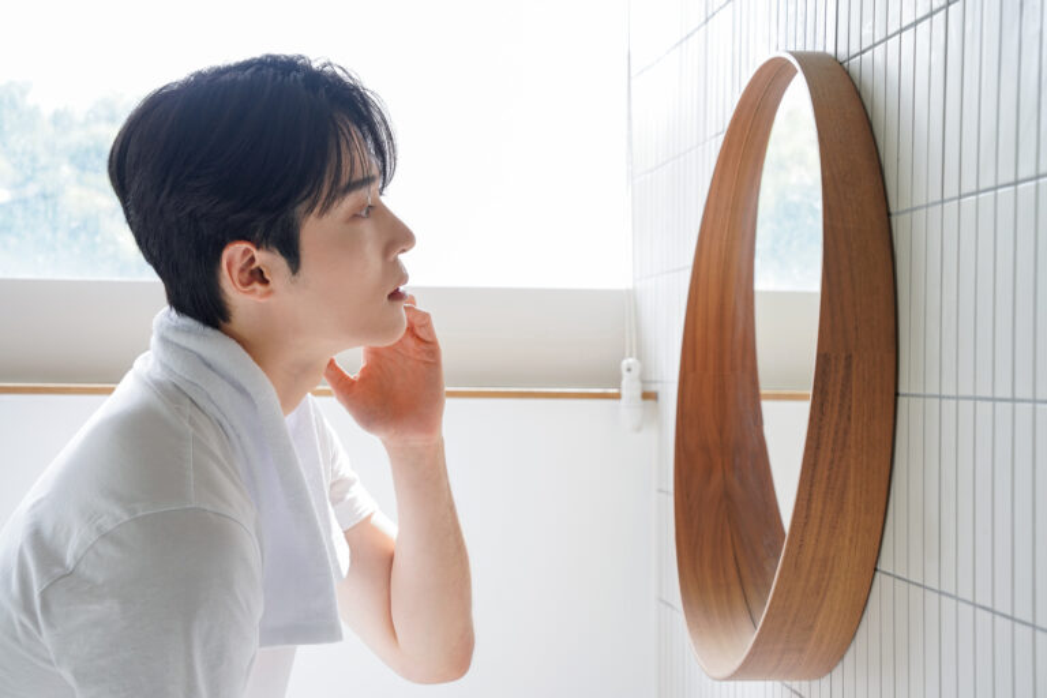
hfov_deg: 31.9
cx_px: 524
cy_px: 349
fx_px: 1832
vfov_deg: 21.6
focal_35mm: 63
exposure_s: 1/100
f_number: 5.6
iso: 320
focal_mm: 63
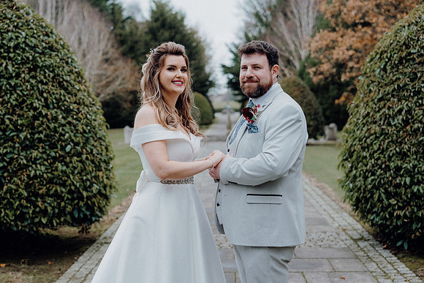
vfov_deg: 21.6
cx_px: 212
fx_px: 742
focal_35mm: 63
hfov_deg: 31.9
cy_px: 142
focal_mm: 63
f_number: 3.5
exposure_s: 1/200
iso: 5000
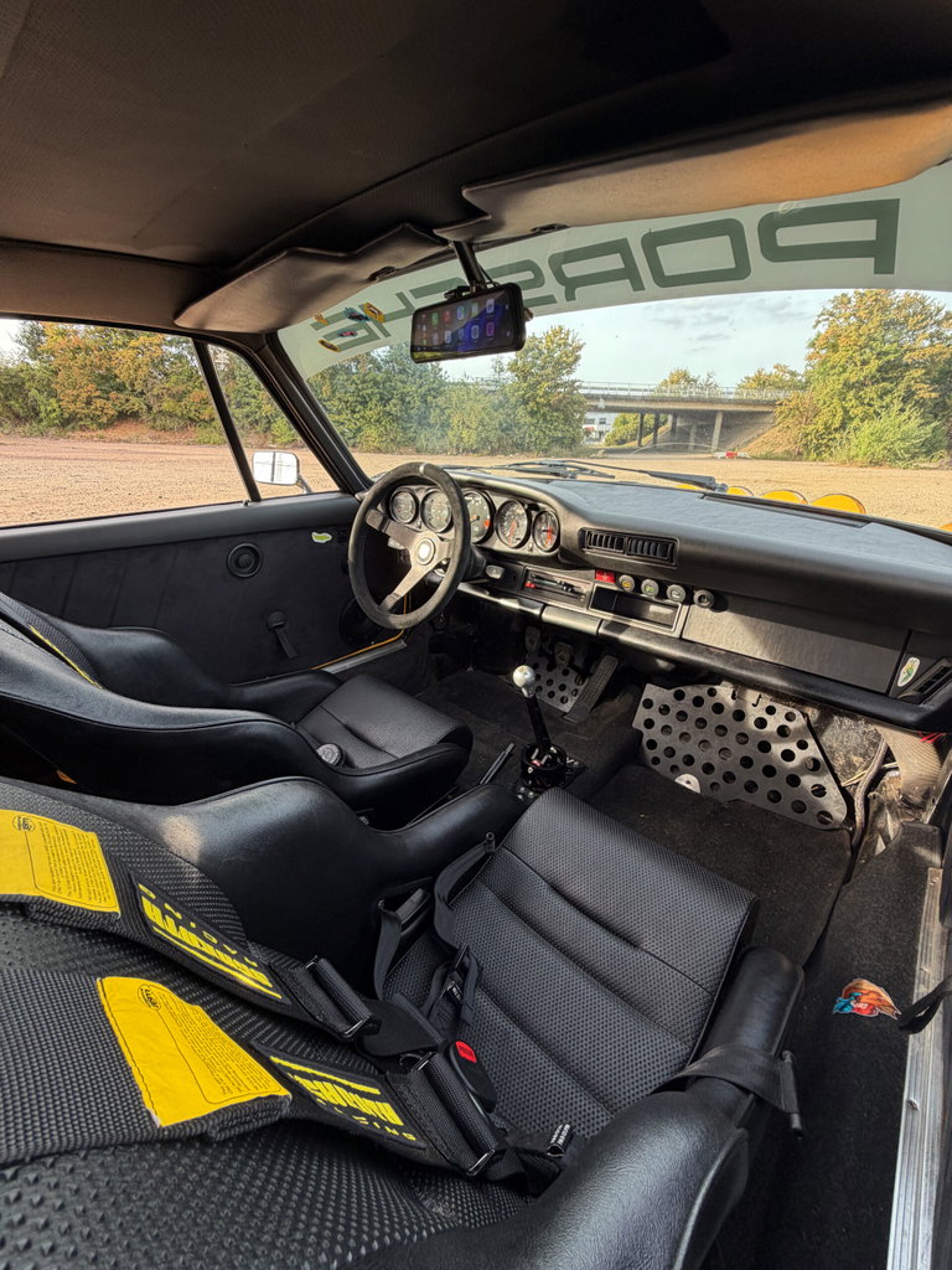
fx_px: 513
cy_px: 635
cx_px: 476
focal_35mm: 14
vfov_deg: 102.1
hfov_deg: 85.7
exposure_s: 1/121
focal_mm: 2.22
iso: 64
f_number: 2.2
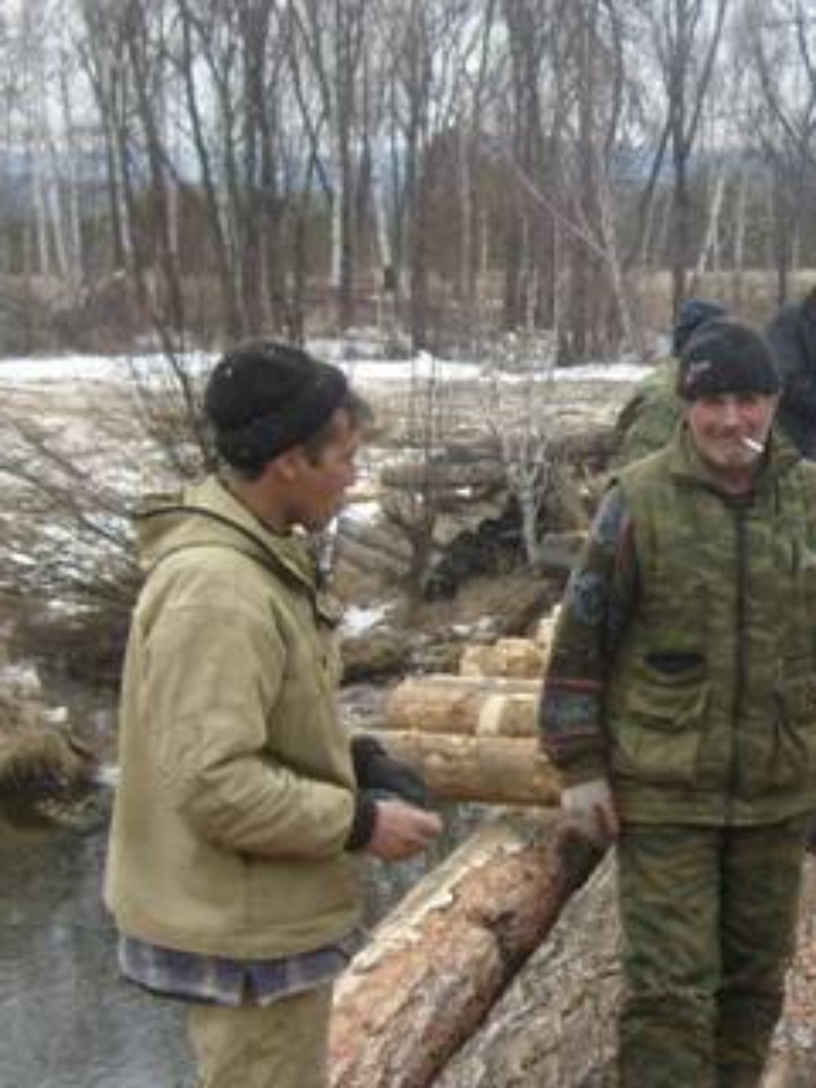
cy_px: 626
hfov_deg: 20.2
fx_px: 2200
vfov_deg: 27.7
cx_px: 860
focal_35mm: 70
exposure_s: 1/250
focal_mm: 5.8
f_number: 2.8
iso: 80
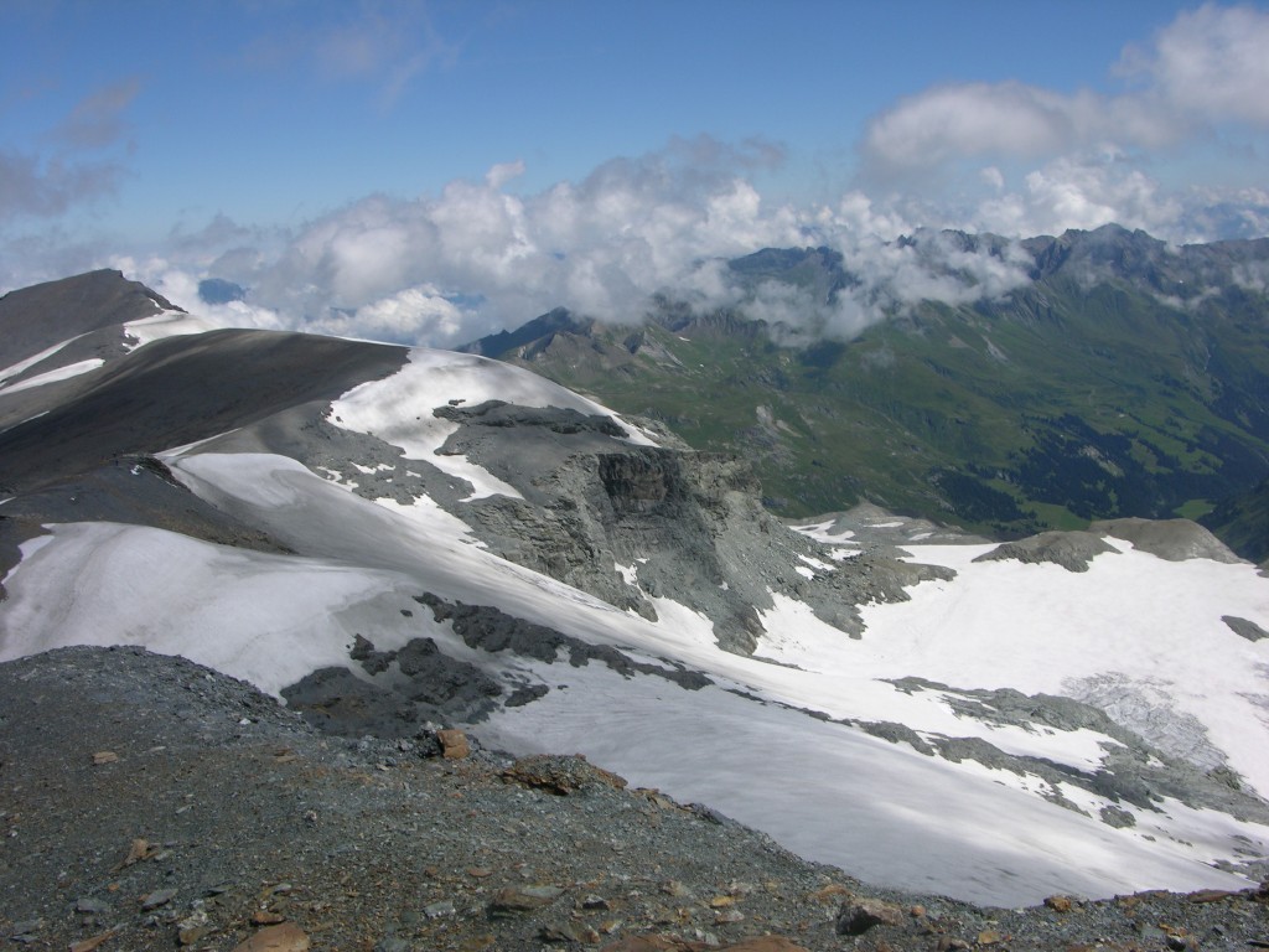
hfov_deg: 52.6
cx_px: 634
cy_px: 476
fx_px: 1283
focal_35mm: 35
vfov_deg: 40.7
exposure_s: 1/270
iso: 50
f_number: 8
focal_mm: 8.9
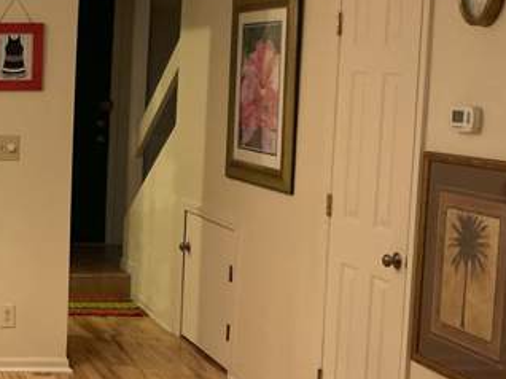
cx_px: -111
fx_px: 1066
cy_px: 197
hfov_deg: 24.1
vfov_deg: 20.1
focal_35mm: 73
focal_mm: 3
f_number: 1.8
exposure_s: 1/60
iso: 100
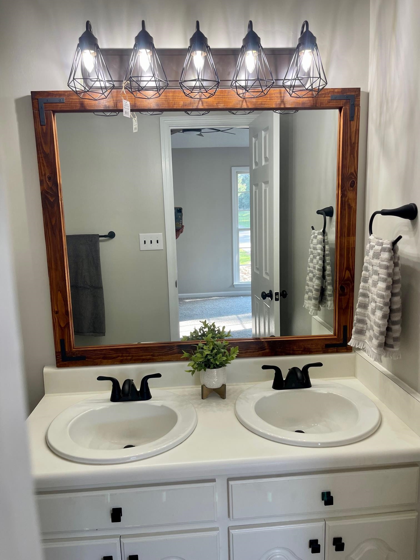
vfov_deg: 67.3
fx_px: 421
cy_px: 280
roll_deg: +1.6
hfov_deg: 53.1
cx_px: 210
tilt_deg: -9.1
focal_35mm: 26
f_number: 1.6
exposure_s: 1/120
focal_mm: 5.1
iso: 100
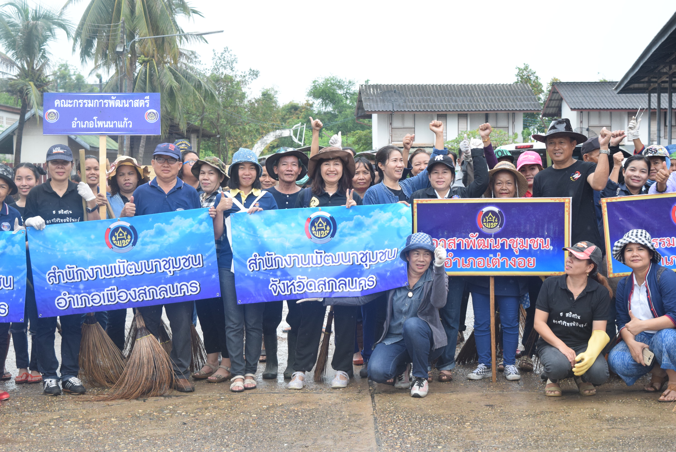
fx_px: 1184
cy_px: 226
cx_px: 338
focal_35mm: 63
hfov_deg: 31.9
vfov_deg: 21.6
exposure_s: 1/640
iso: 800
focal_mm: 42
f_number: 5
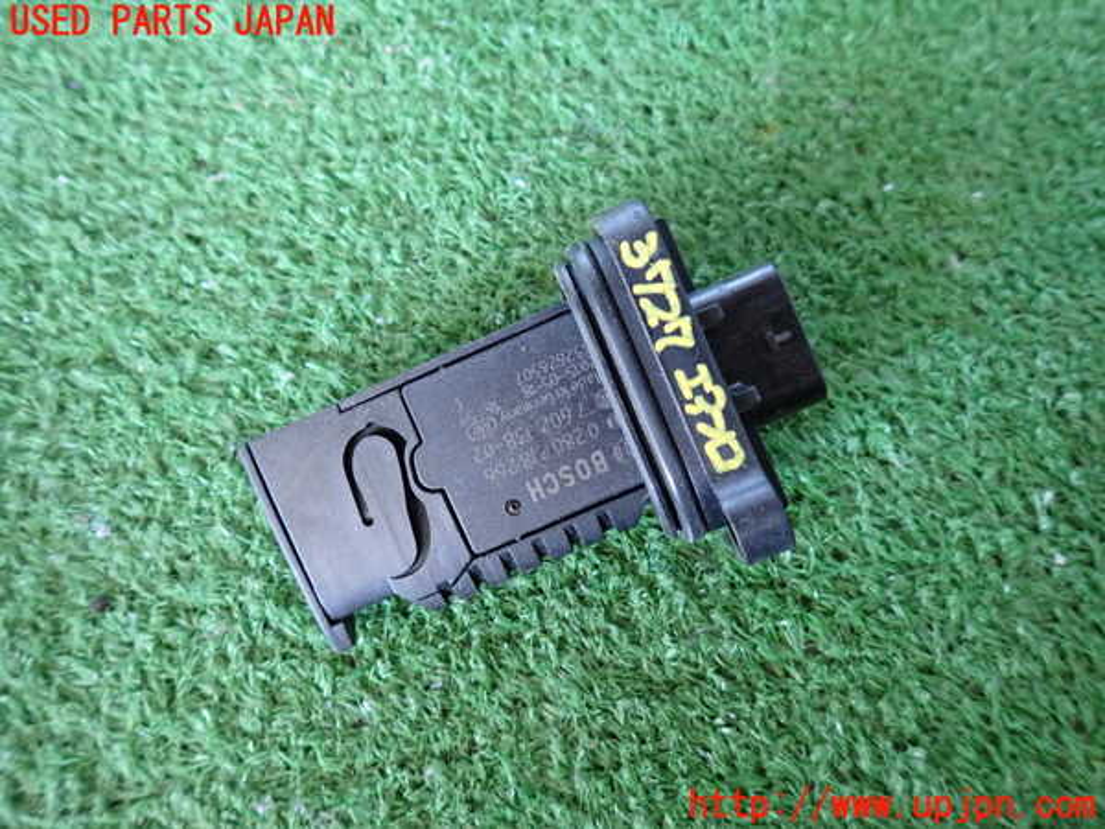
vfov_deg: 54.9
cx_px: 552
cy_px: 414
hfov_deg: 69.4
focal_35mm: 25
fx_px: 798
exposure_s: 1/30
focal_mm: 4.5
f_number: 2
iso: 400
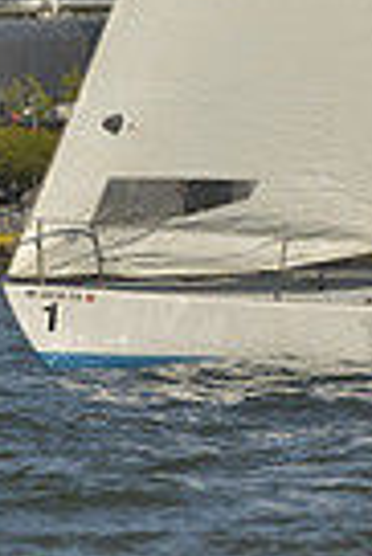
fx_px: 13187
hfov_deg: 1.6
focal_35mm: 853
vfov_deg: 2.4
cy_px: -278
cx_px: 149
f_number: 7.1
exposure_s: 1/1250
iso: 200
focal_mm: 200
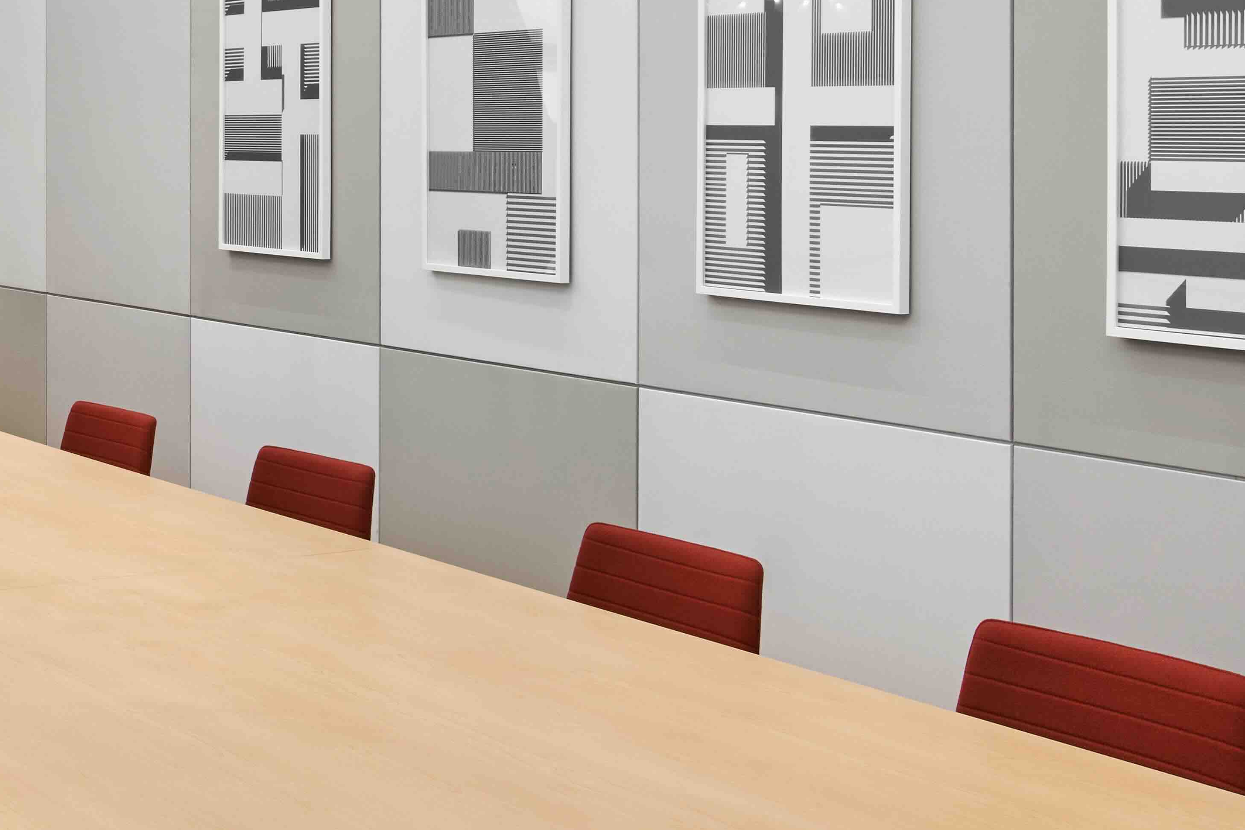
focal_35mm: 60
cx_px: 61
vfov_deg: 22.2
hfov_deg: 31.4
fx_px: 2075
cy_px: 123
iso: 400
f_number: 13
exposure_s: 1/5
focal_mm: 22
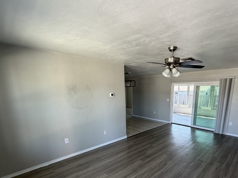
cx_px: 146
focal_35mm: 19
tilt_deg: -12.7
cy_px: 118
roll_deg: -0.2
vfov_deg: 66.9
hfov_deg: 83.3
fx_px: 131
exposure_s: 1/121
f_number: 2.2
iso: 125
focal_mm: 2.22
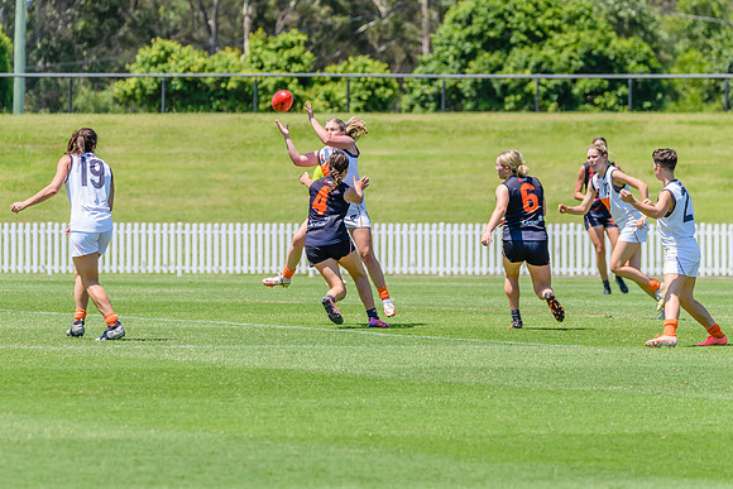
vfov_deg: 3.7
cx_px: 345
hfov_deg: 5.5
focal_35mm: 372
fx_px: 7575
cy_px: 276
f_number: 7.1
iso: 800
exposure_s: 1/2000
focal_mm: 300
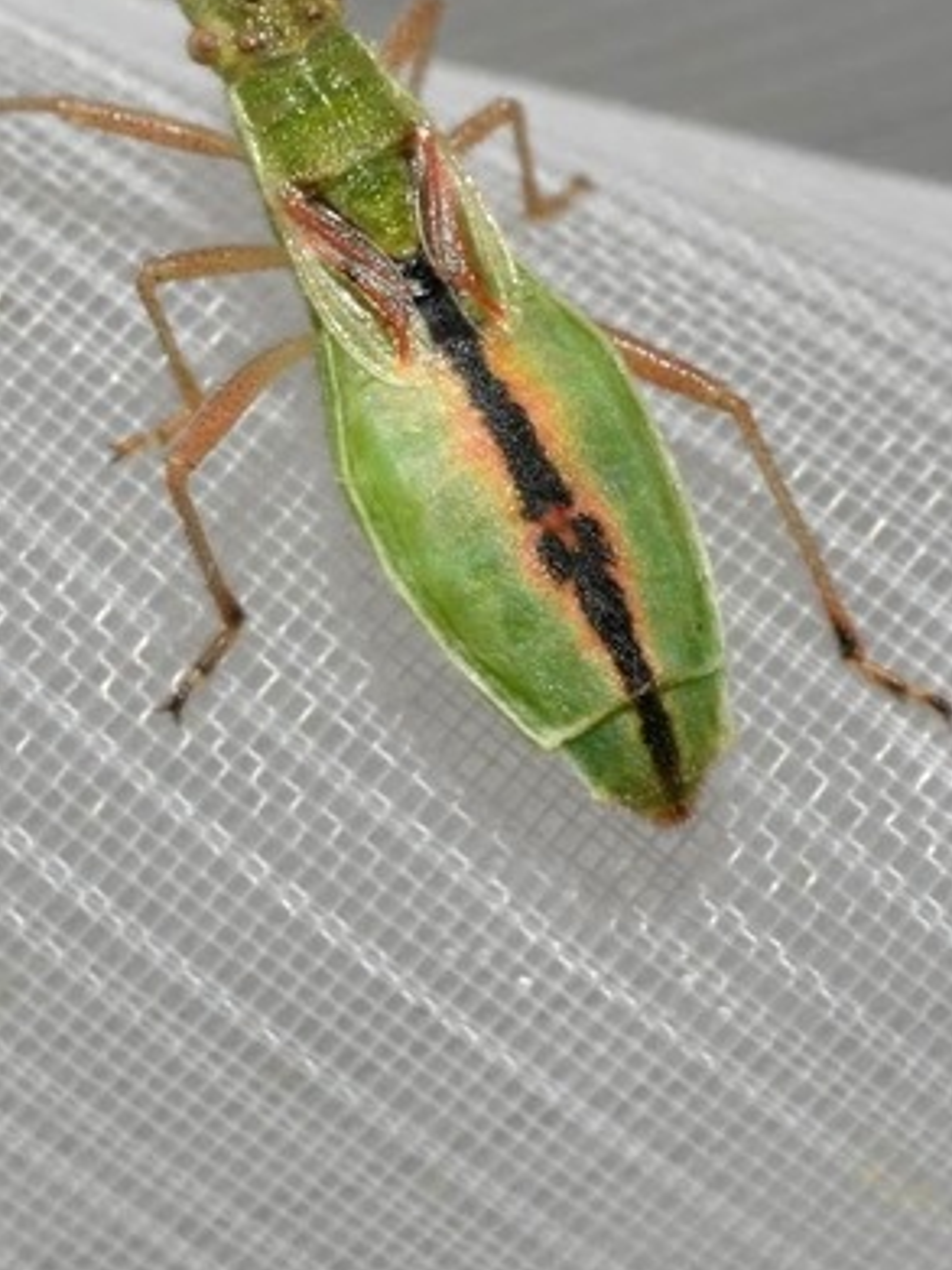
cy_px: 299
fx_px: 9091
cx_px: 325
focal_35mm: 248
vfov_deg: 8.0
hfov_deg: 6.0
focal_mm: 105
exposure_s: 1/60
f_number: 29
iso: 100
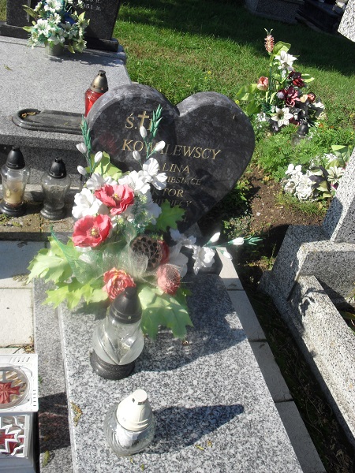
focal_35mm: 35
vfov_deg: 52.6
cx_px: 178
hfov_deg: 40.7
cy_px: 236
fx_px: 479
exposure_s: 1/180
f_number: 8.4
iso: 100
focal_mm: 6.3
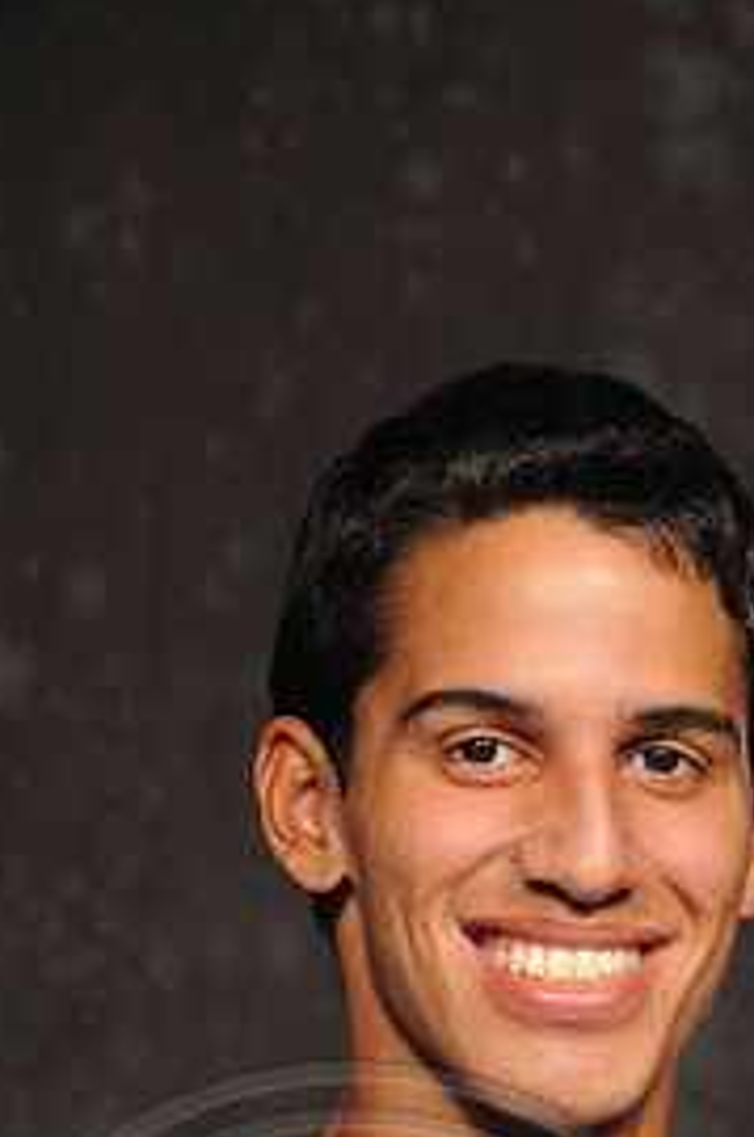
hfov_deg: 6.8
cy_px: 926
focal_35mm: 200
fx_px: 6307
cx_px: 533
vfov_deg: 10.3
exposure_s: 1/30
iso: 200
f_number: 5.6
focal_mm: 80
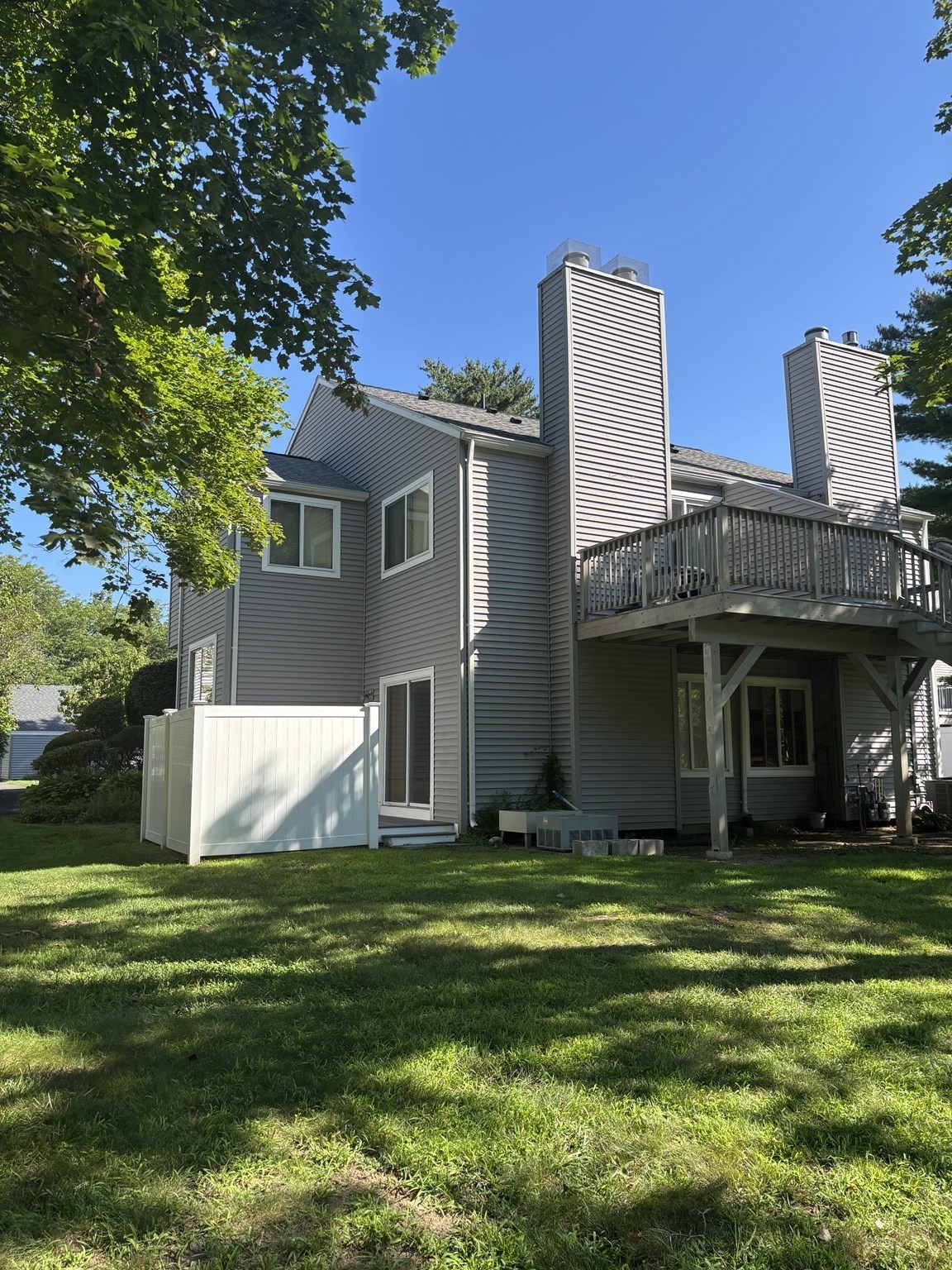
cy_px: 635
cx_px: 476
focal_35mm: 26
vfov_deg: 67.3
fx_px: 953
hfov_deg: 53.1
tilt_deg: +8.4
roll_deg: +1.2
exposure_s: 1/1233
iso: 50
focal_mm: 5.96
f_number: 1.6
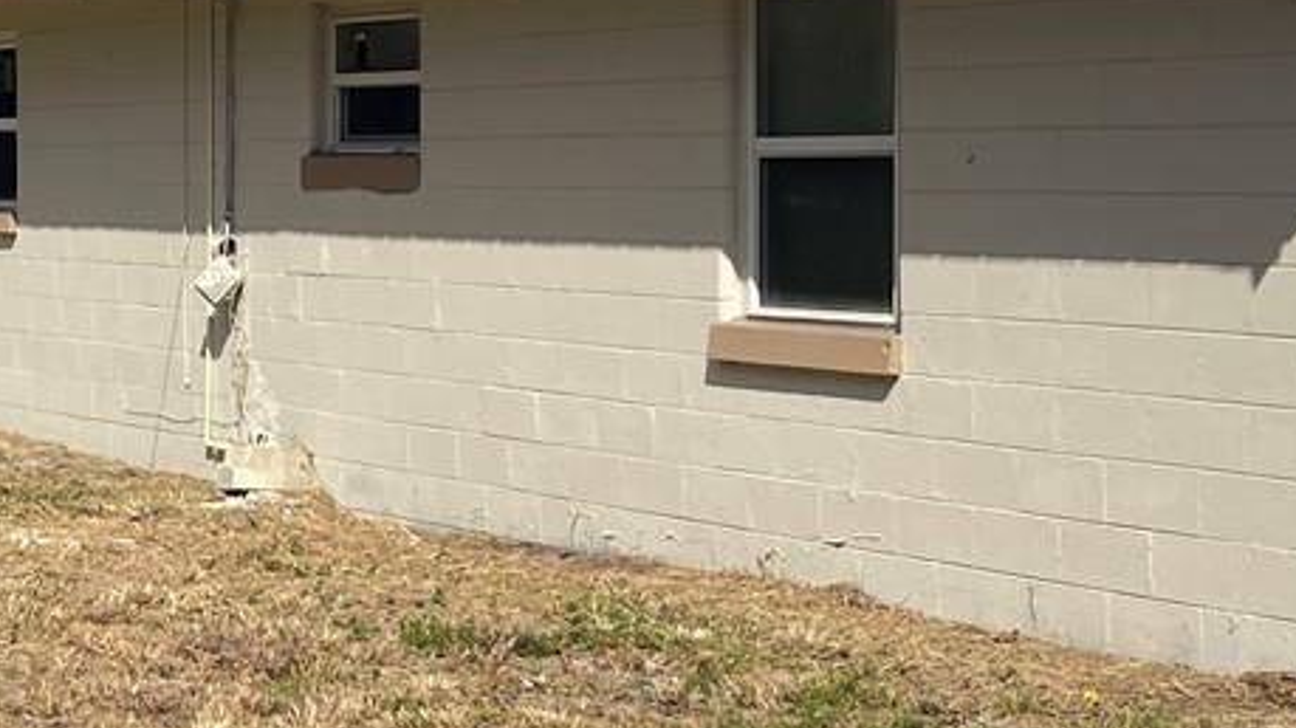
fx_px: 3264
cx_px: -23
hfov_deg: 21.6
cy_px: 73
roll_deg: +0.2
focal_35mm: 95
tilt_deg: -0.5
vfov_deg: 12.6
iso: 32
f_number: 1.6
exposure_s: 1/5618
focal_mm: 5.1
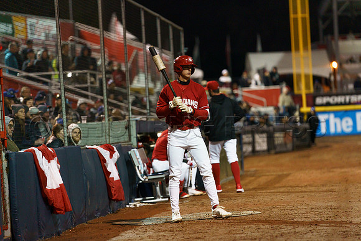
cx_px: 180
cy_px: 120
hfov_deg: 10.3
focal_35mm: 200
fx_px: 2006
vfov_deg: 6.9
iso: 2000
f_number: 3.2
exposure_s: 1/1000
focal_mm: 200
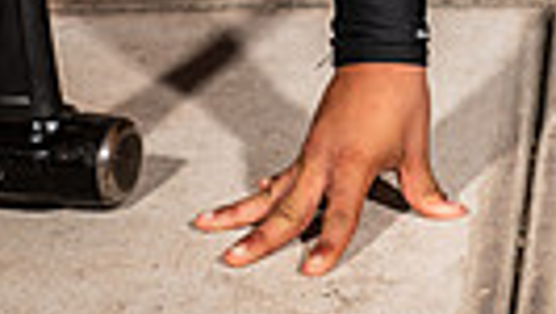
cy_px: -490
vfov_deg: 7.0
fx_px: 2405
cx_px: 619
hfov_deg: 12.9
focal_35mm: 163
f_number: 7.1
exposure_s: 1/400
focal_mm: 46
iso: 160
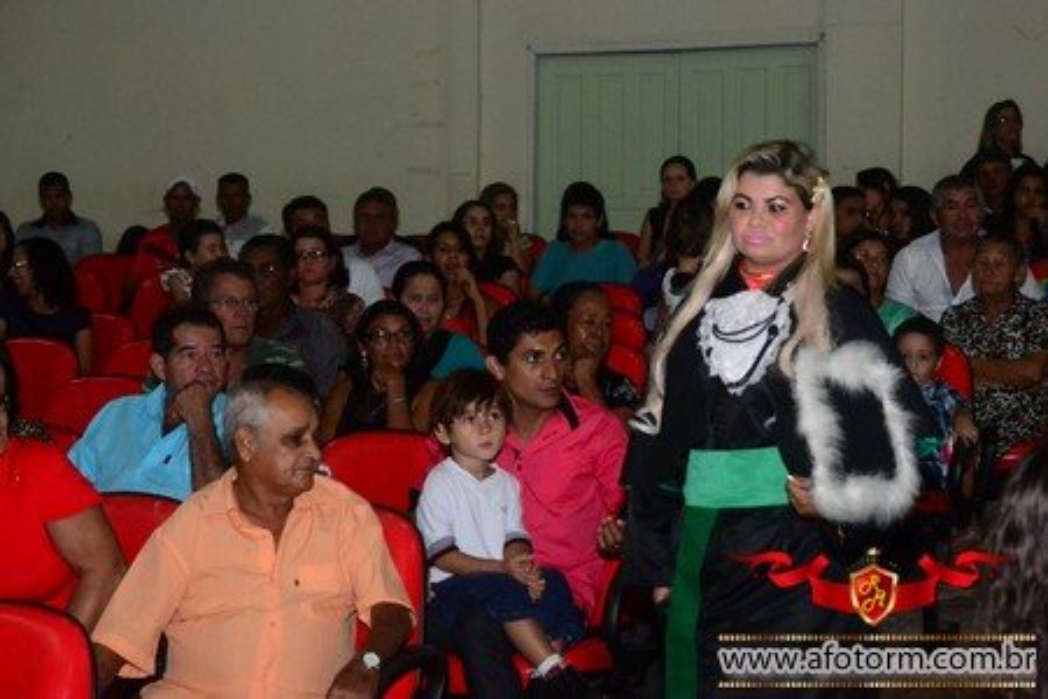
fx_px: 2532
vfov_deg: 15.7
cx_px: 524
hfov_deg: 23.4
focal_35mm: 87
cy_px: 350
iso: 3200
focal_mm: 58
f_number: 7.1
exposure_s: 1/80
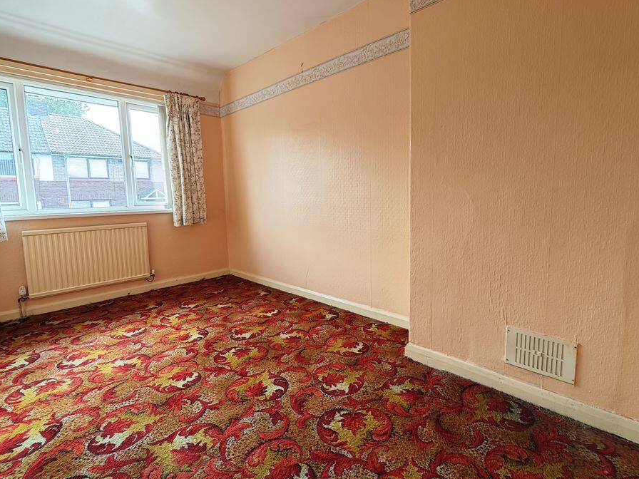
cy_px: 226
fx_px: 295
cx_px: 321
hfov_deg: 94.5
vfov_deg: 78.0
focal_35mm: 16
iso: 100
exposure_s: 1/58.2
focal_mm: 2.03
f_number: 1.8
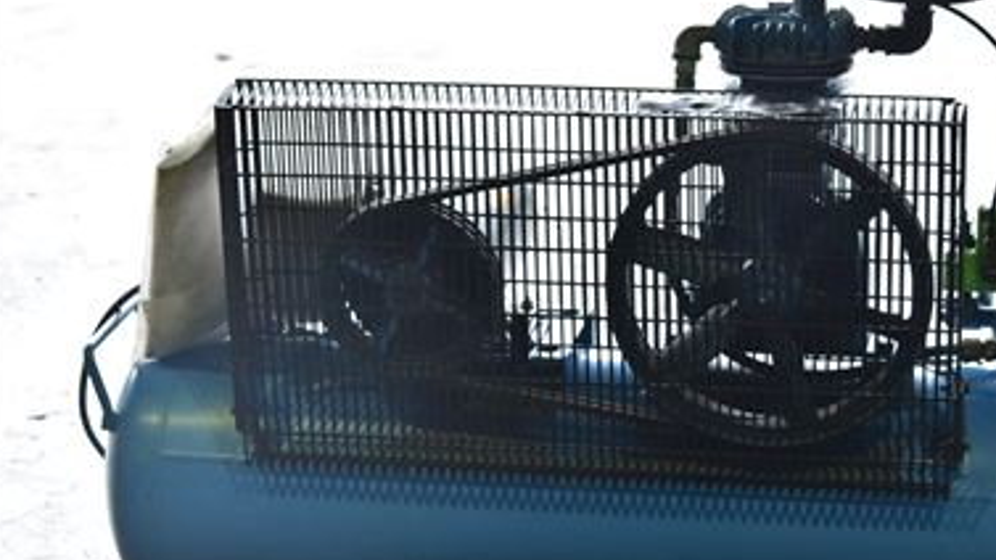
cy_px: 338
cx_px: 642
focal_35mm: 115
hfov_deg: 18.6
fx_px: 3029
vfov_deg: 10.6
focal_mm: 55
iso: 1250
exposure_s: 1/125
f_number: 6.3
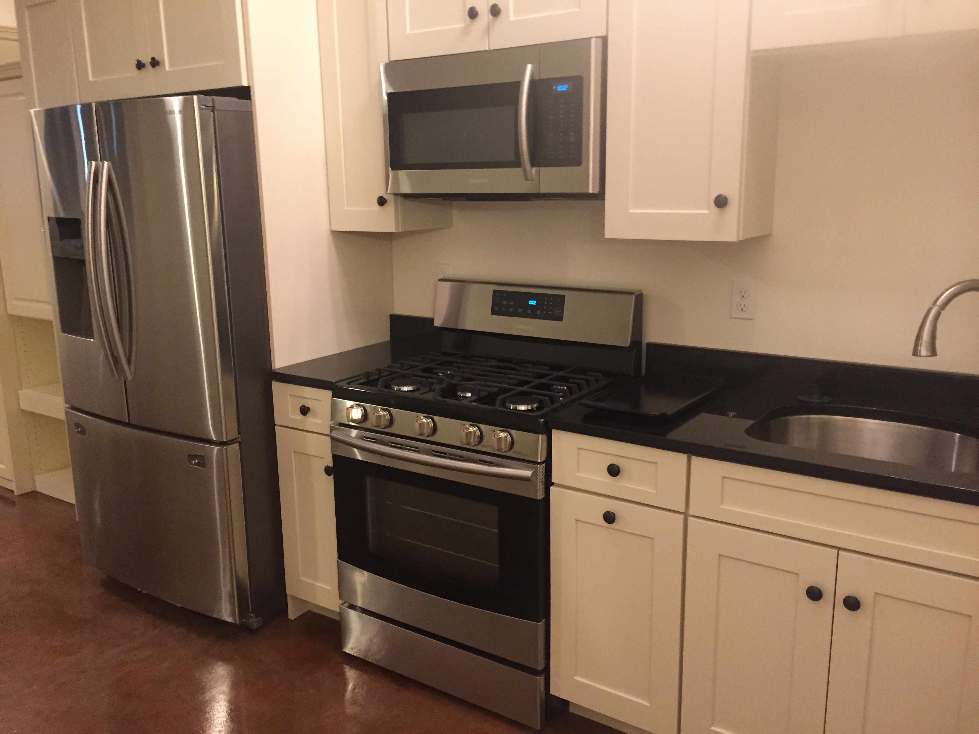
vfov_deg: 48.2
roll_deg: -0.2
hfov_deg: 61.7
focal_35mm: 29
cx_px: 490
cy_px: 367
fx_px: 820
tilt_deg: -11.9
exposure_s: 1/20
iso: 250
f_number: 2.2
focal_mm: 4.15
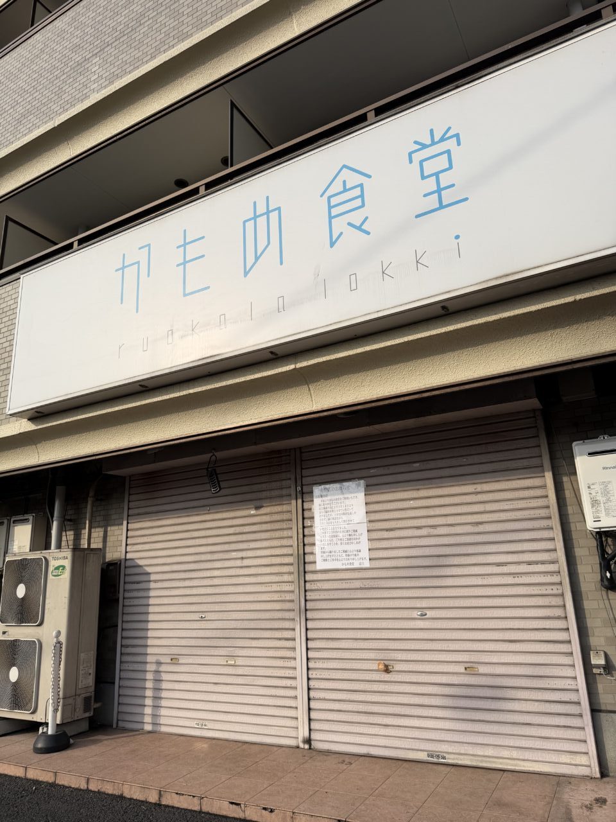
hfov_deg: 56.8
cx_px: 308
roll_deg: +2.1
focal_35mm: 24
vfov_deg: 71.6
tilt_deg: +16.0
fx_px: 569
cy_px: 411
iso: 80
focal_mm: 6.76
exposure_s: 1/4405
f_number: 1.78
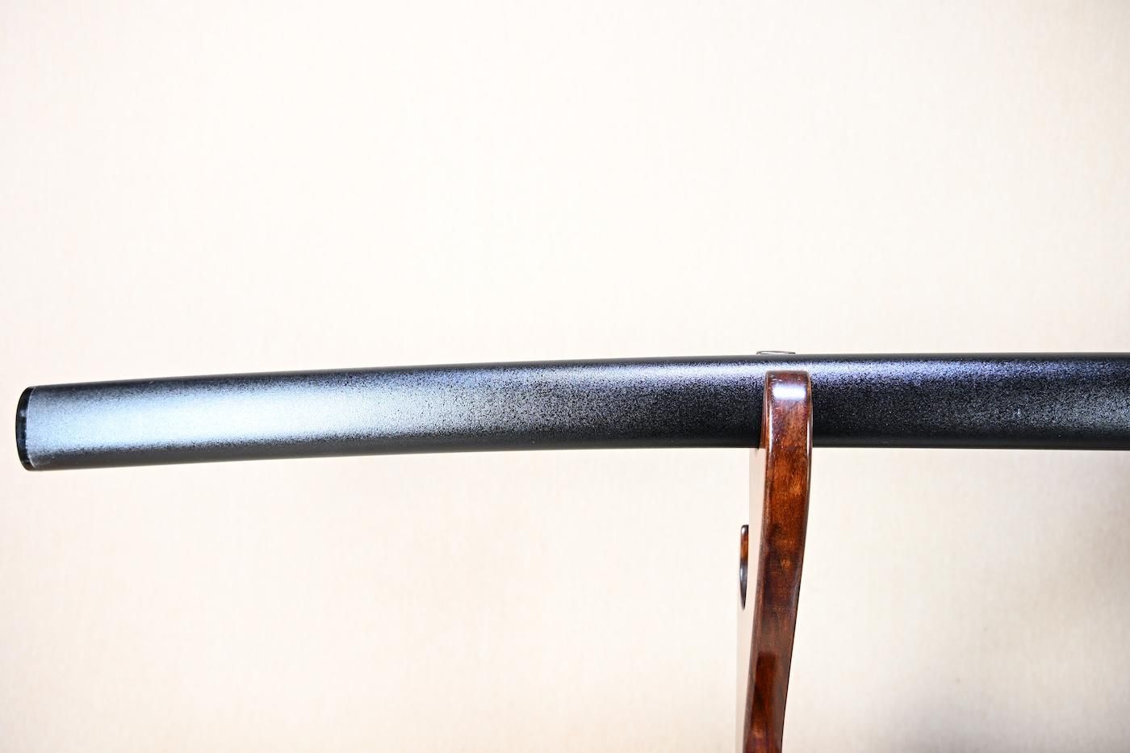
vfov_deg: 44.6
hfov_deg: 63.2
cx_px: 565
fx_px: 918
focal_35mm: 29
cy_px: 376
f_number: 3.5
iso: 100
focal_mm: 19.5
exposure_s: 1/2
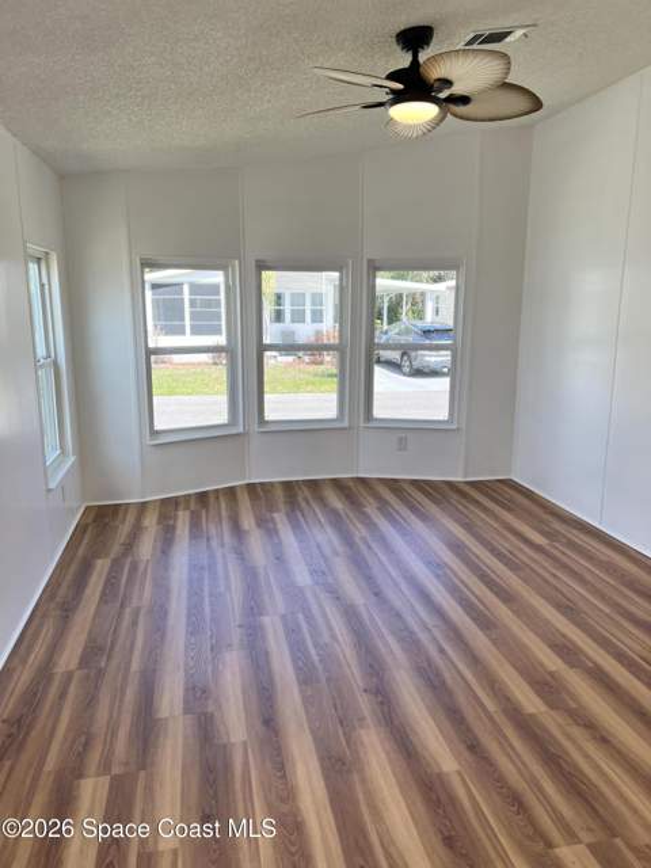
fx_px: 652
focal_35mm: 26
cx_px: 326
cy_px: 434
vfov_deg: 67.3
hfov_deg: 53.1
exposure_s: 1/288
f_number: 1.5
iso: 40
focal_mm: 5.7
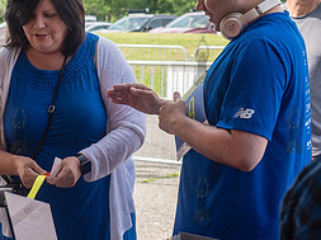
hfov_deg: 21.0
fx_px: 861
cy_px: 132
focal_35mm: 93
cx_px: 93
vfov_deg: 15.8
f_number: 4
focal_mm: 35
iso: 400
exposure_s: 1/1250
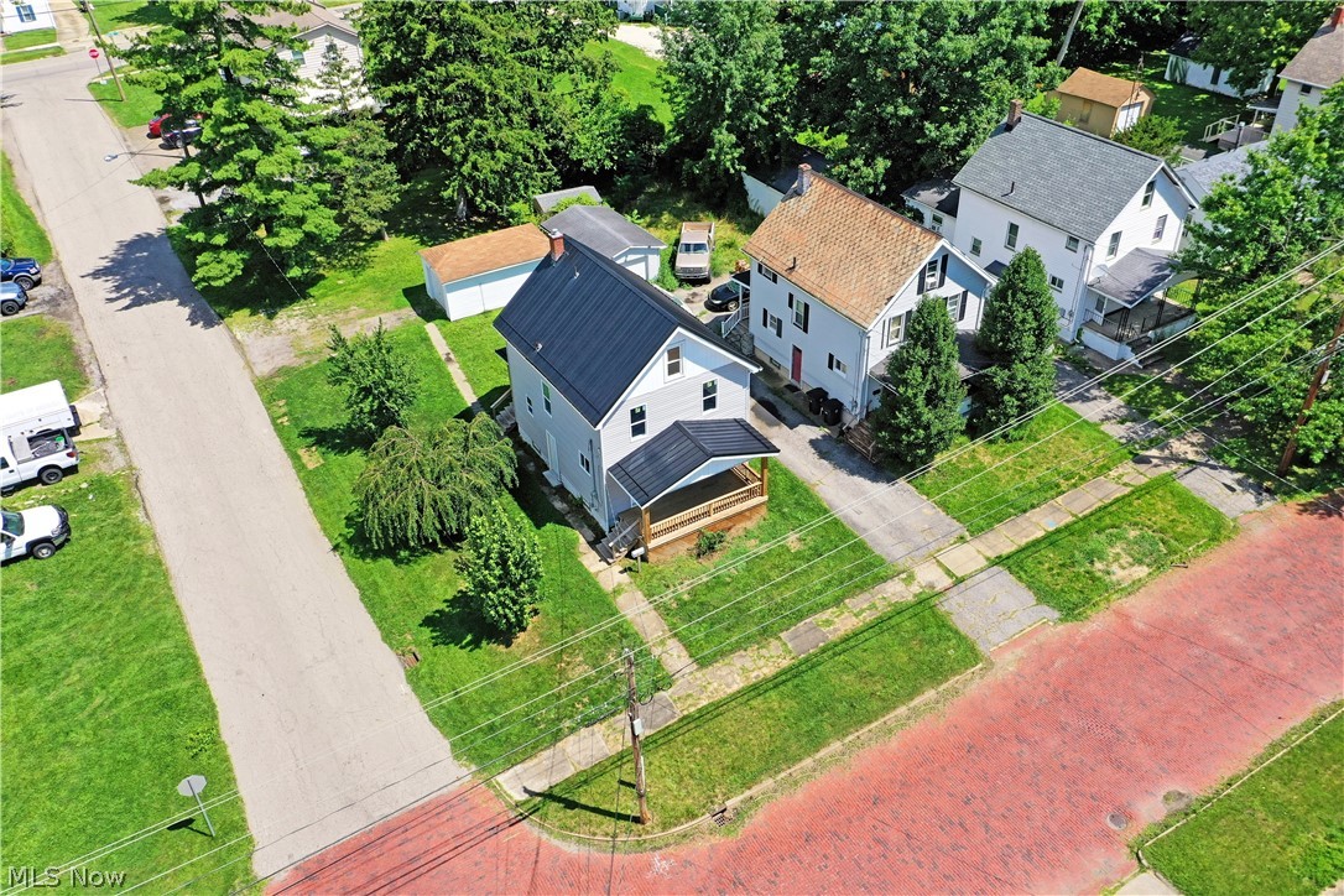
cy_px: 448
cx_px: 672
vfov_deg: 46.4
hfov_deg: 65.5
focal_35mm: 28
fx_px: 1045
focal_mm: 10.26
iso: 100
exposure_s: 1/500
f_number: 5.6
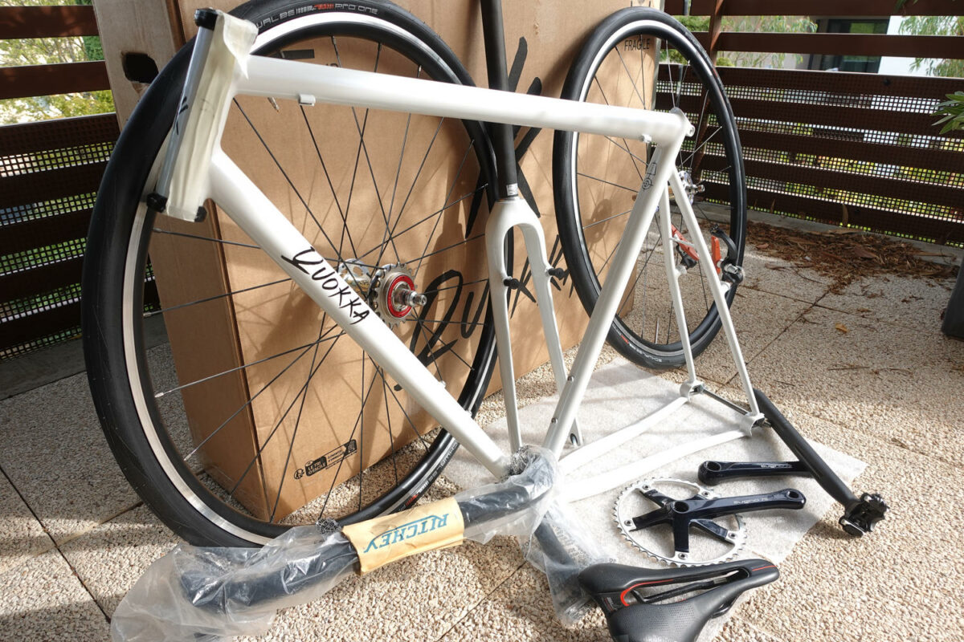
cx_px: 482
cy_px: 321
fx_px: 643
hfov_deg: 73.7
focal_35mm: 24
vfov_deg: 53.1
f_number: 4
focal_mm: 9.4
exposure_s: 1/100
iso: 80
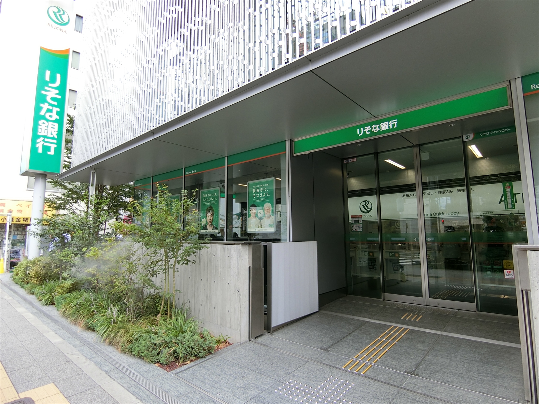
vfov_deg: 68.7
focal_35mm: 19
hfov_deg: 84.7
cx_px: 270
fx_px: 296
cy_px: 202
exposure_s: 1/200
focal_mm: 4.06
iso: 80
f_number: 2.7
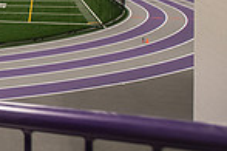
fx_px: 422
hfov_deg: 21.0
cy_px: -30
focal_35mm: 67
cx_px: -176
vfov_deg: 19.2
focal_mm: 17
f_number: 4
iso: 1600
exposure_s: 1/160
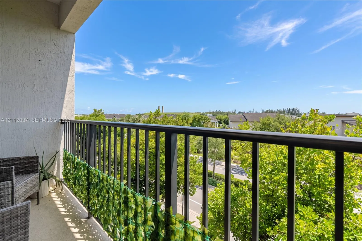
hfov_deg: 96.7
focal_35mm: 16
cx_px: 181
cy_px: 120
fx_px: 161
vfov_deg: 73.7
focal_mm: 16
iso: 640
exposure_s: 1/4000
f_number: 8
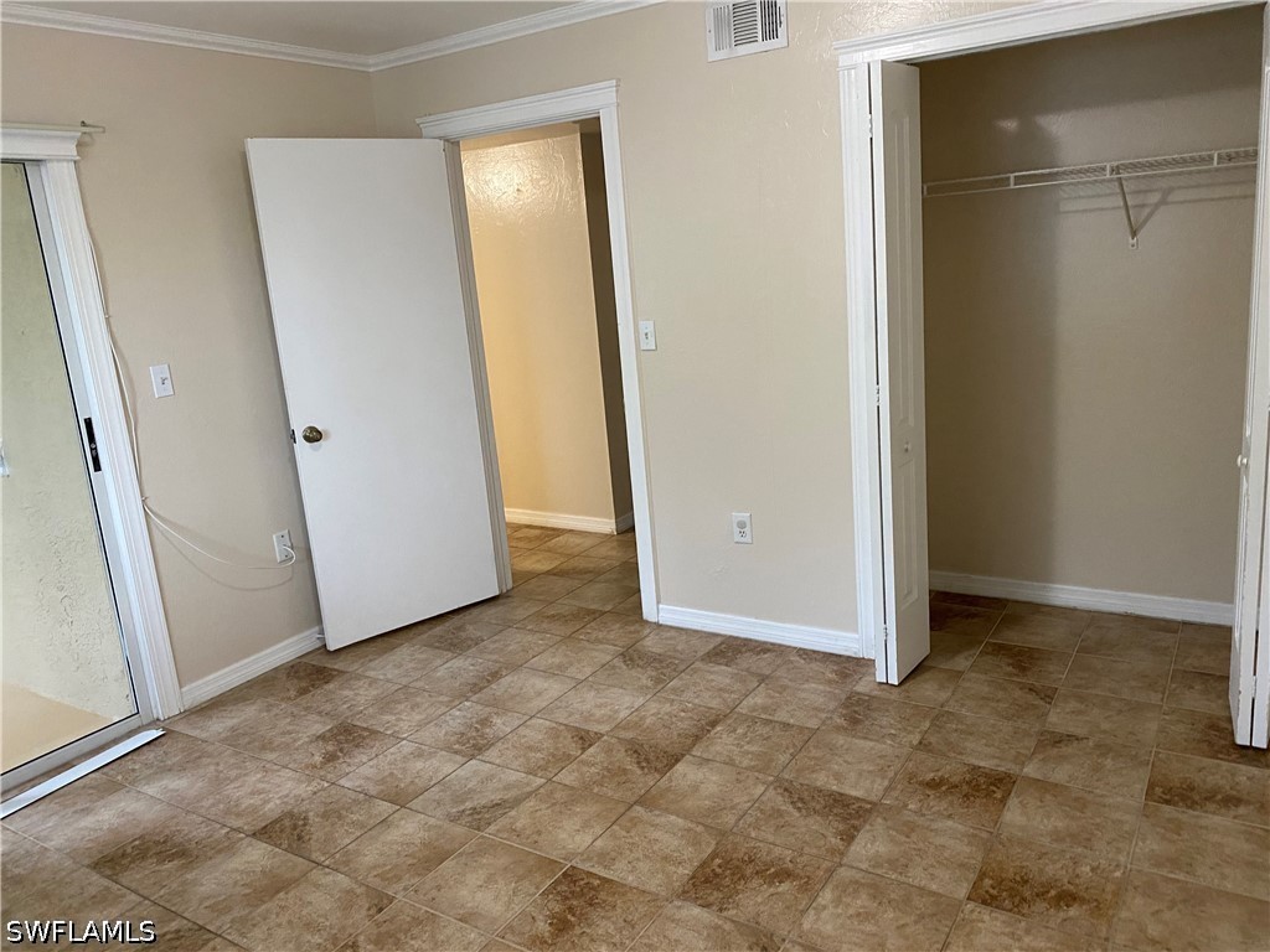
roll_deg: +4.3
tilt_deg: -11.9
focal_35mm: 26
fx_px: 954
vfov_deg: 53.1
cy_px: 476
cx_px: 635
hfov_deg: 67.3
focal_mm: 4.25
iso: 320
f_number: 1.8
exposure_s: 1/60
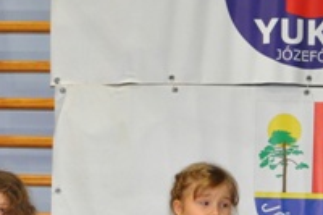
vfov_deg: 12.7
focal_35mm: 104
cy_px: 284
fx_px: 932
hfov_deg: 19.4
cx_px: 61
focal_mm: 18
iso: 800
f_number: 3.5
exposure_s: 1/60
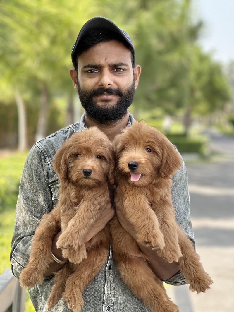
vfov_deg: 25.3
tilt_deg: -1.5
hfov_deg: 19.1
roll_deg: -2.7
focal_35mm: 77
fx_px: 694
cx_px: 117
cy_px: 156
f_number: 2.8
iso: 50
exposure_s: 1/121
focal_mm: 9
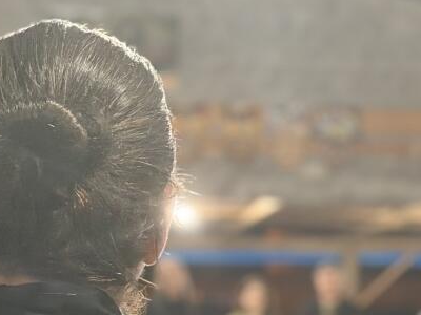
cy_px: 384
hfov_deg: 13.6
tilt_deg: -3.1
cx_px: 364
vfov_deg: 10.1
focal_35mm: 144
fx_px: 1751
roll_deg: -0.4
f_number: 1.78
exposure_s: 1/40
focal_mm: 6.76
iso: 320
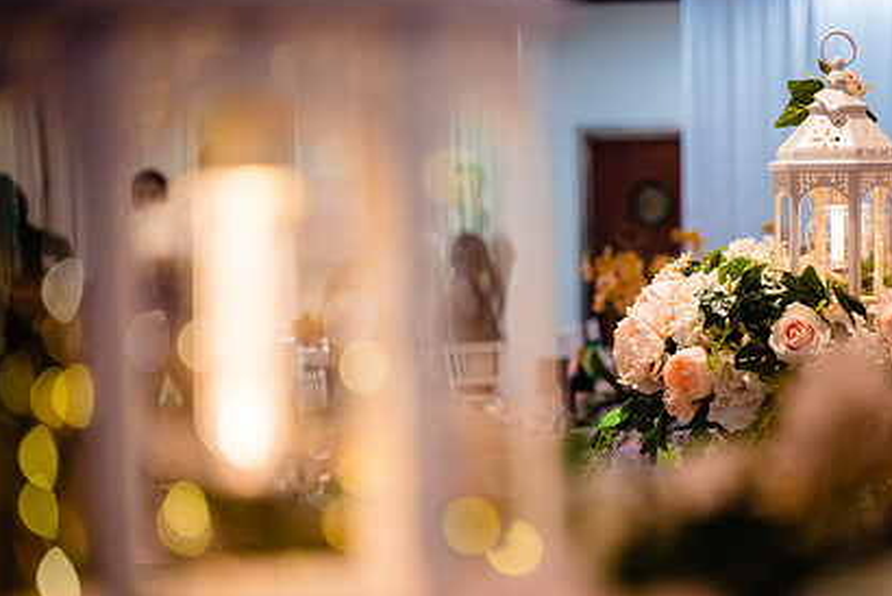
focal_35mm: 106
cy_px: 393
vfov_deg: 12.9
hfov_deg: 19.2
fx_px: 2628
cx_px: 627
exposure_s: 1/160
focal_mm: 75
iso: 800
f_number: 2.8
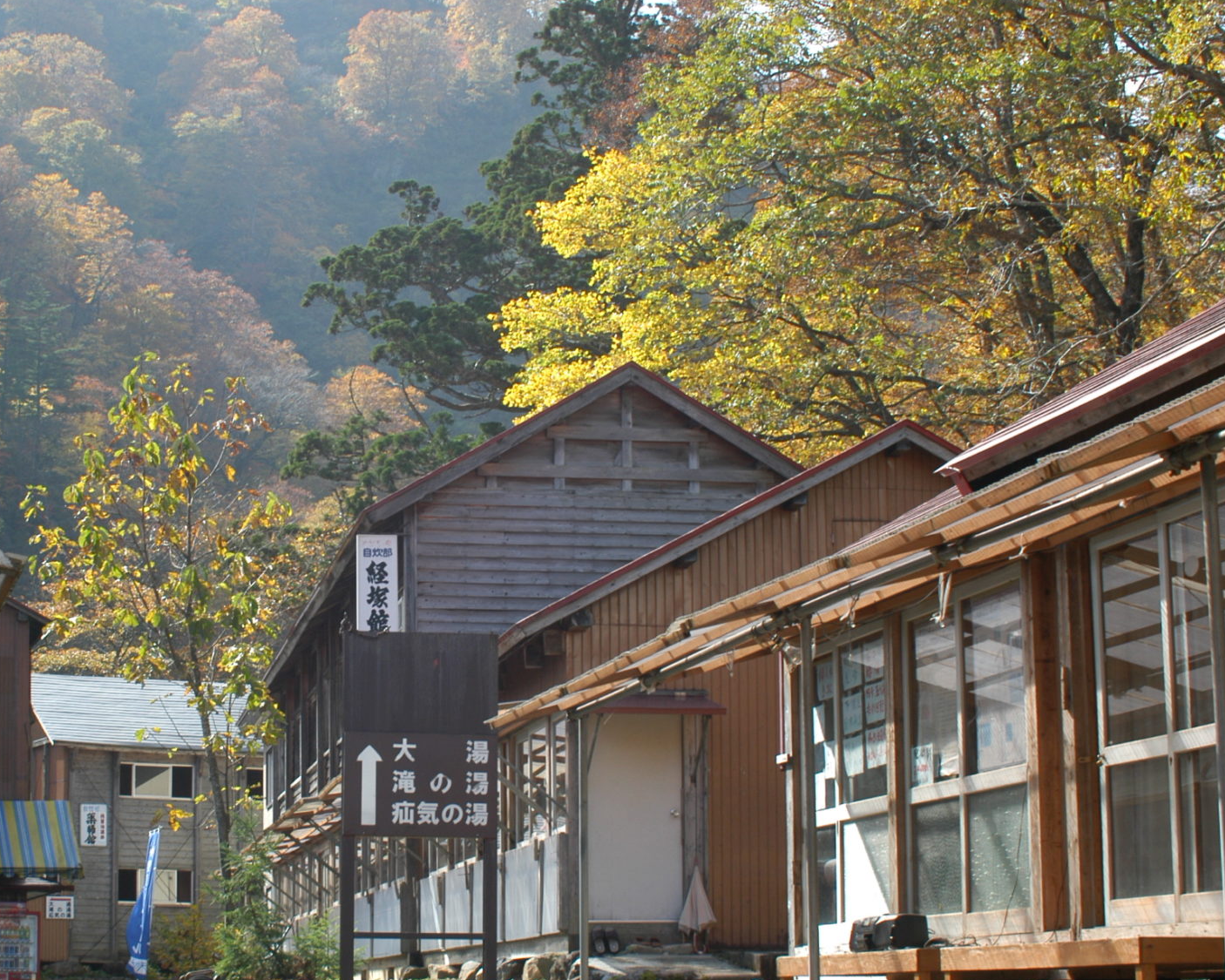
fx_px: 2599
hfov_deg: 26.3
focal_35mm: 72
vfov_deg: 21.4
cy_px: 525
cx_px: 363
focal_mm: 35
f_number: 11
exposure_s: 1/60
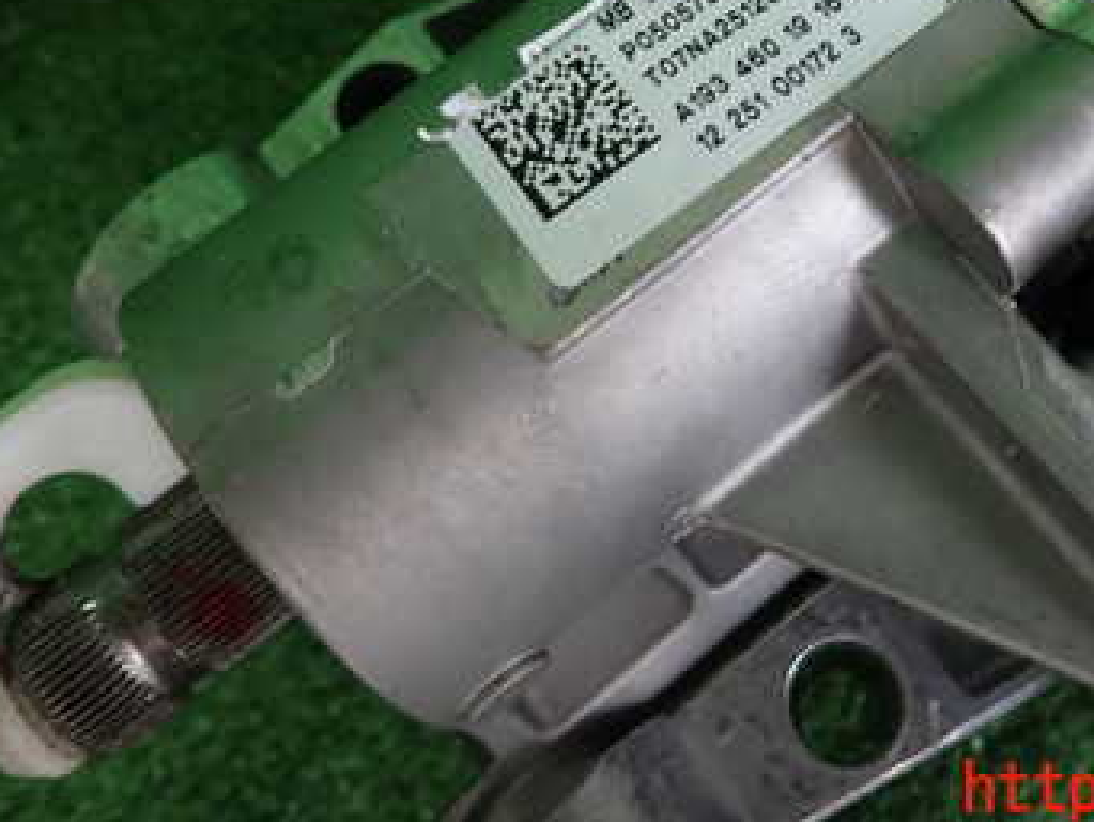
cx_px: 725
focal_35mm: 44
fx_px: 1391
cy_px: 109
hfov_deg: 42.4
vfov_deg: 31.6
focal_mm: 4.5
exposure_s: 1/60
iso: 200
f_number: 2
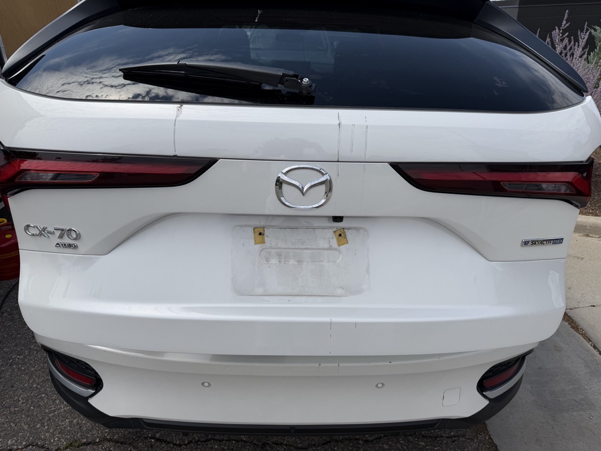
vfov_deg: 56.8
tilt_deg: -25.5
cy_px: 226
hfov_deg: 71.6
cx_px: 300
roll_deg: +3.8
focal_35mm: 24
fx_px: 417
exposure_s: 1/6173
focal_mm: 6.76
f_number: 1.78
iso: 80
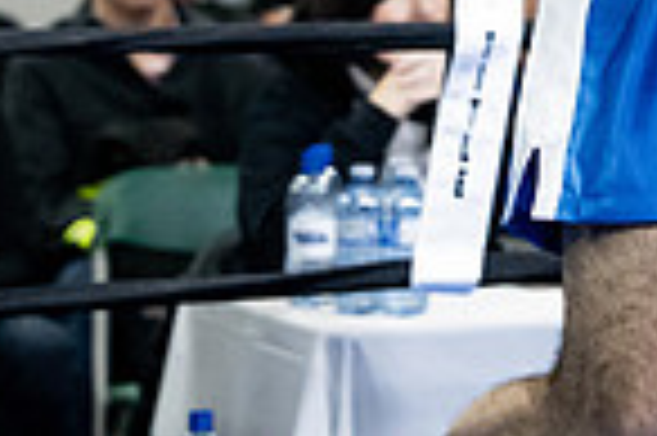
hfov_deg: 7.3
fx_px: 5068
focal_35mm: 278
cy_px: -429
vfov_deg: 4.9
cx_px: 950
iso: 10000
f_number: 2.8
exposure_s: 1/1000
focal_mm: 70
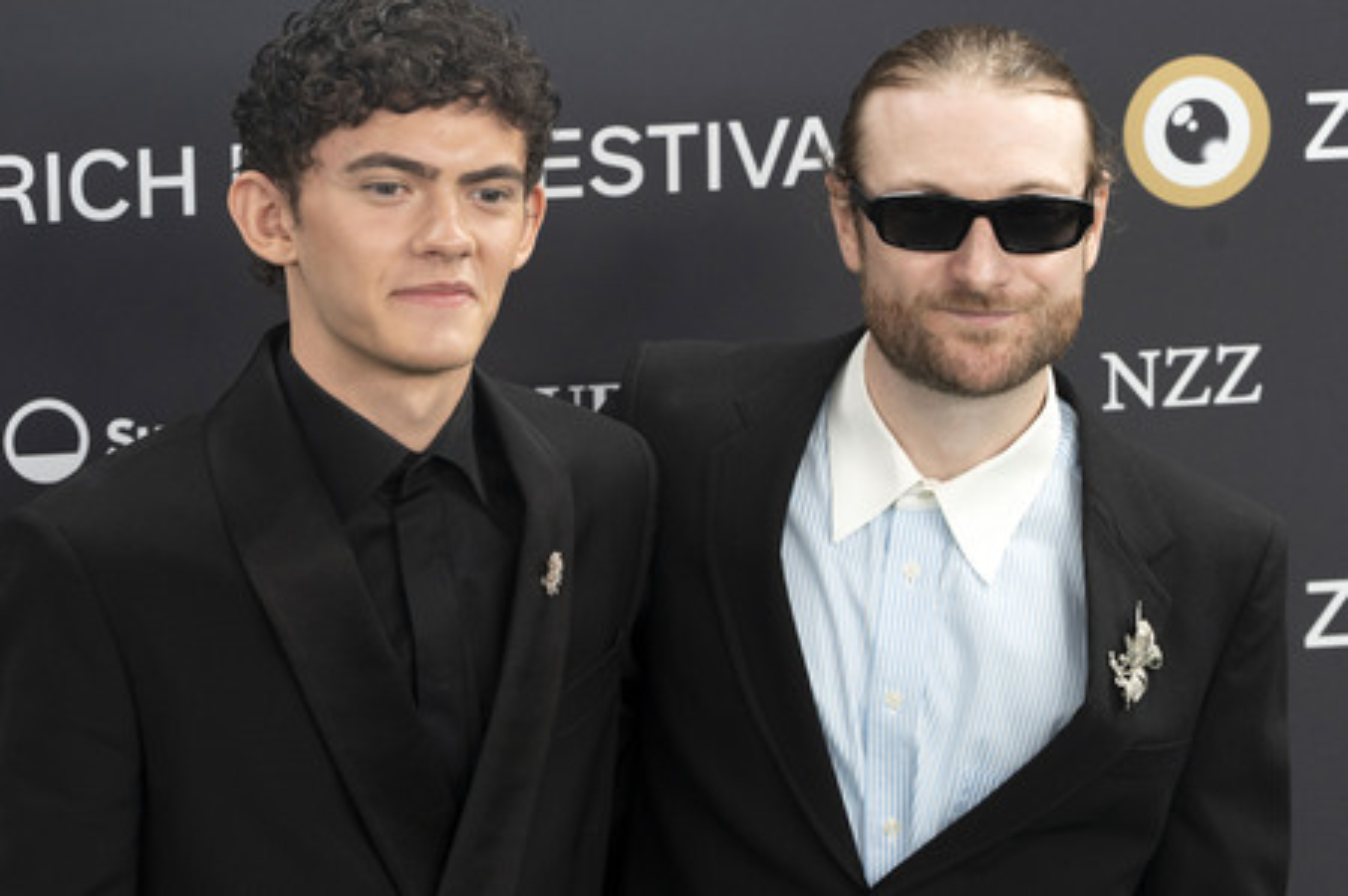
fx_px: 6099
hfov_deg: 12.6
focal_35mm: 163
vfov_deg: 8.4
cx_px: 674
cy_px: 462
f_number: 6.3
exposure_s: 1/400
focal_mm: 150
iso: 1600
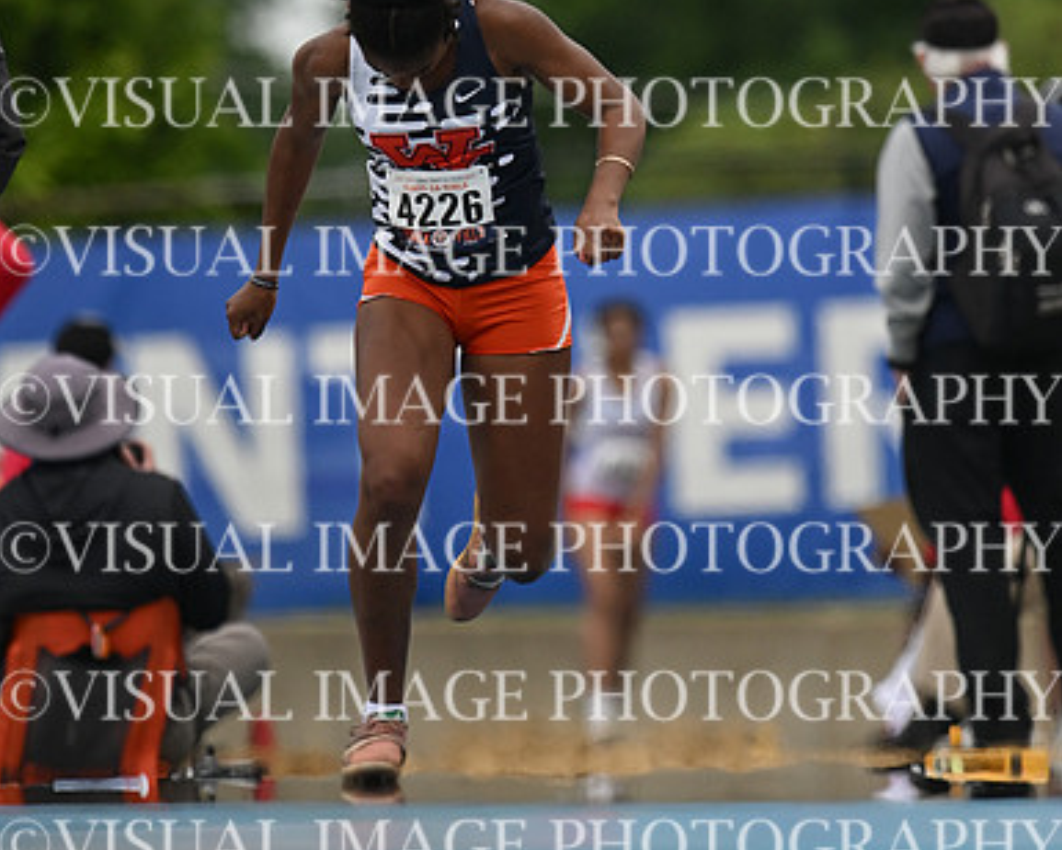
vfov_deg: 1.8
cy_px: 177
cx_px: 531
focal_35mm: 849
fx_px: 26685
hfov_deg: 2.3
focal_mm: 400
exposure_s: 1/5000
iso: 640
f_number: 4.5
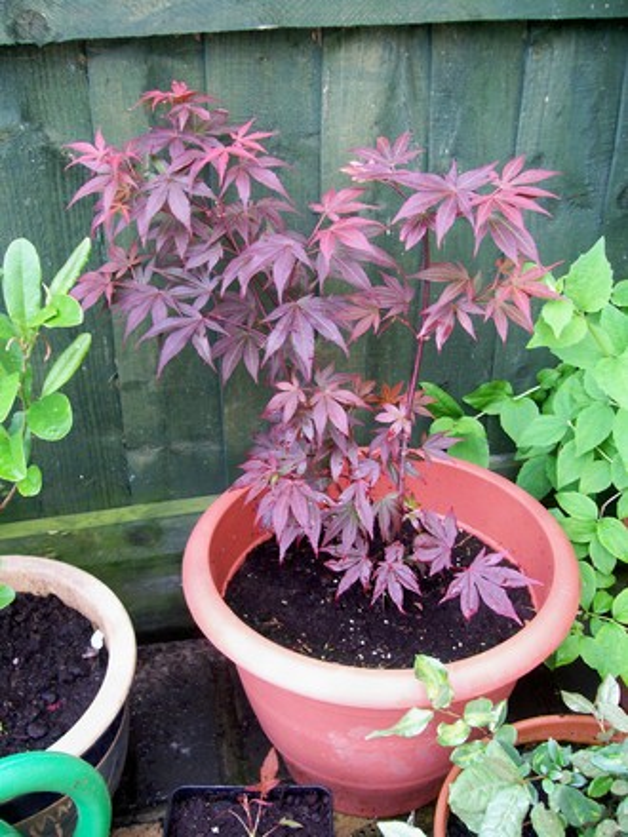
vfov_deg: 51.4
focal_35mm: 36
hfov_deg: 39.7
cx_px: 314
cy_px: 418
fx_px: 871
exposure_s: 1/32
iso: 128
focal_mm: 6
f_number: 2.7
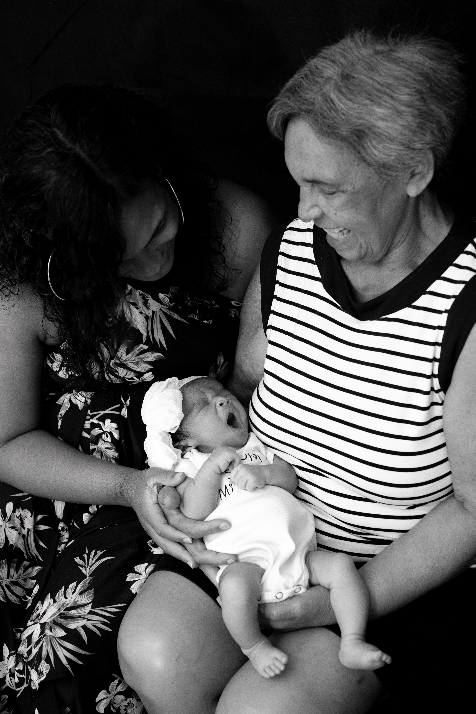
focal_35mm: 50
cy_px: 357
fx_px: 992
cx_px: 238
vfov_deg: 39.6
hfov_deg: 27.0
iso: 320
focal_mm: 50
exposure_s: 1/200
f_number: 4.5
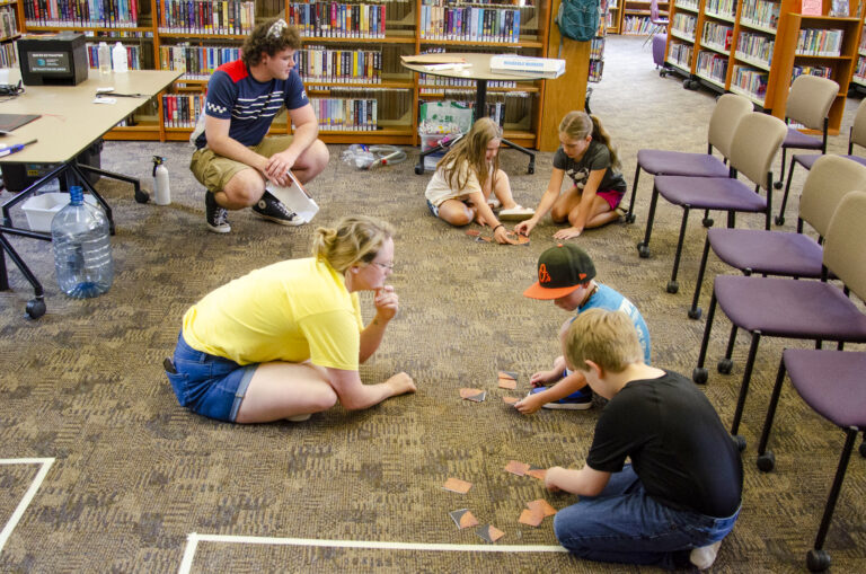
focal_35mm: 36
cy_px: 287
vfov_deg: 36.7
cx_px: 433
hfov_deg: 53.2
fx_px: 864
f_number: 4
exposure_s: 1/80
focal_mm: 24
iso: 1250
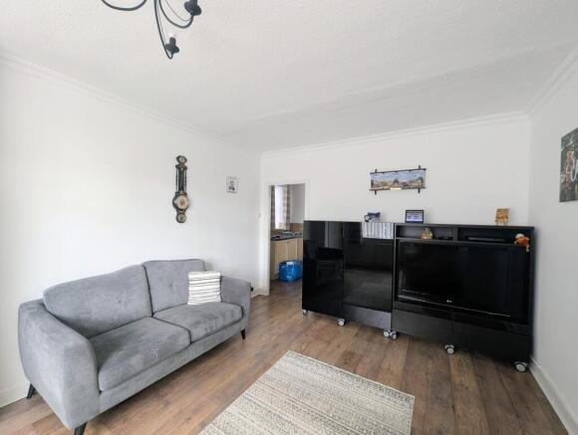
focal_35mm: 13
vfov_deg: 90.1
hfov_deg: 106.1
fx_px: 217
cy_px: 218
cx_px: 289
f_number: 2.2
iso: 58
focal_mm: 1.95
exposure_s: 1/23.8
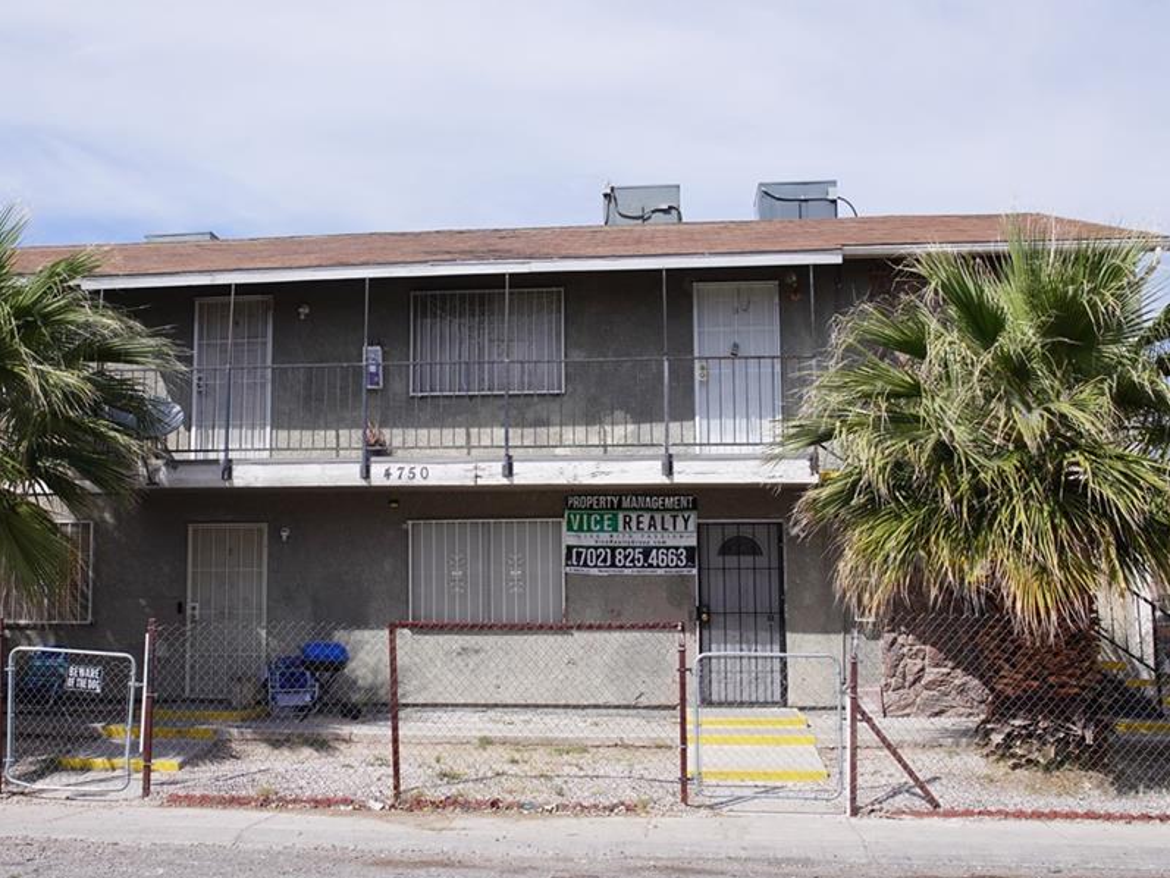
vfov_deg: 33.9
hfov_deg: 43.9
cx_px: 445
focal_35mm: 43
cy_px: 473
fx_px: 1441
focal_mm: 23
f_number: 5
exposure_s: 1/640
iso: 100
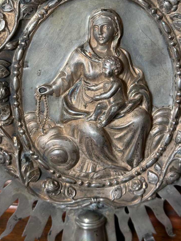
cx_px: 101
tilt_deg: -27.8
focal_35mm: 59
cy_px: 97
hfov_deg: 24.8
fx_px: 411
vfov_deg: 32.6
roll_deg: -3.3
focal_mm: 6.76
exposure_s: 1/98
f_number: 1.78
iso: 100
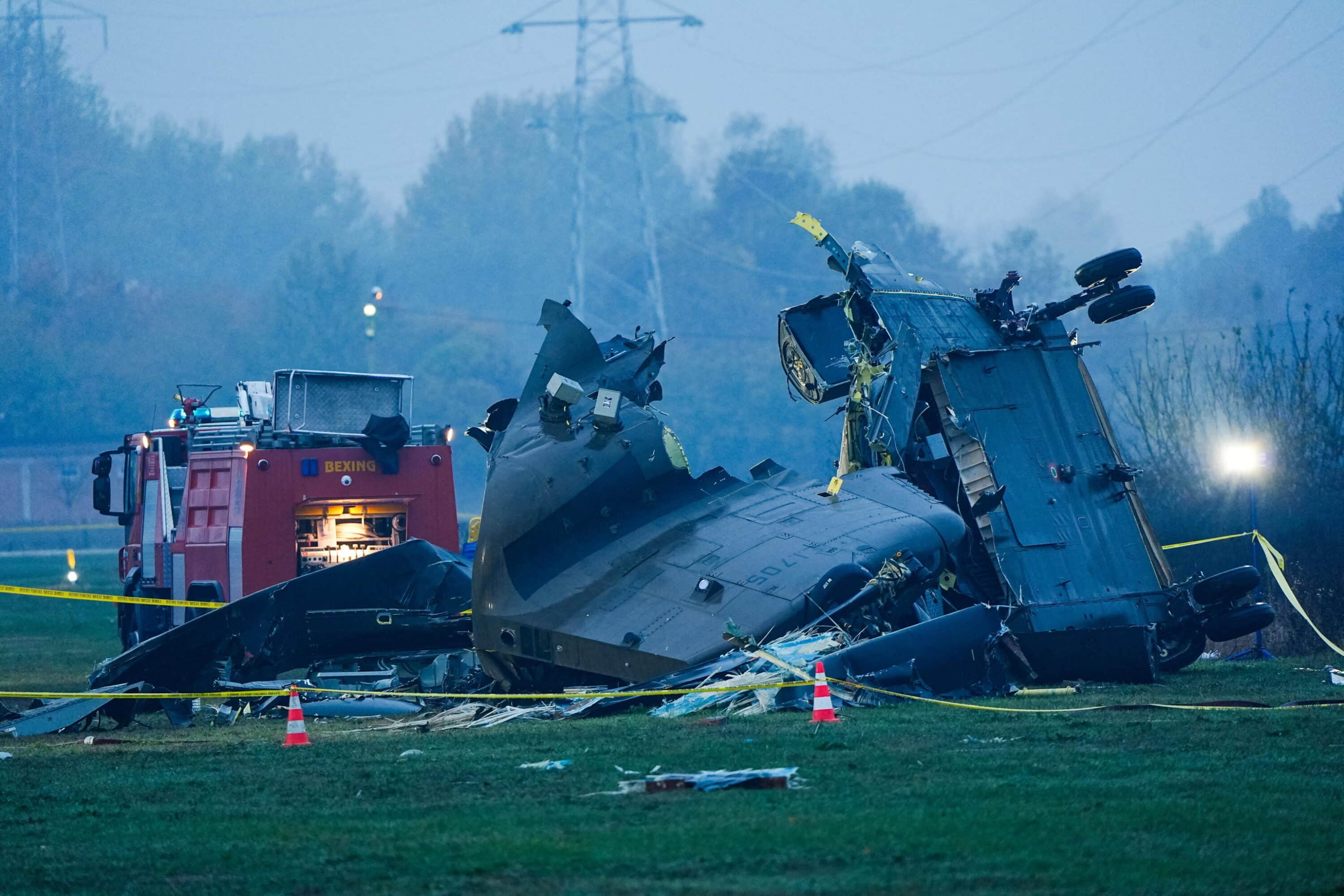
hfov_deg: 3.6
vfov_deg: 2.4
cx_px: 672
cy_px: 448
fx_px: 21316
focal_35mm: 571
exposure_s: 1/50
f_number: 6.3
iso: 2500
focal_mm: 571
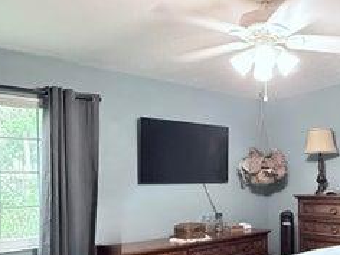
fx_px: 373
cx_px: 255
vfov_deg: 37.0
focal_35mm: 38
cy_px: 183
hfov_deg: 47.2
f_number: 2.2
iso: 800
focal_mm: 2.22
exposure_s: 1/60
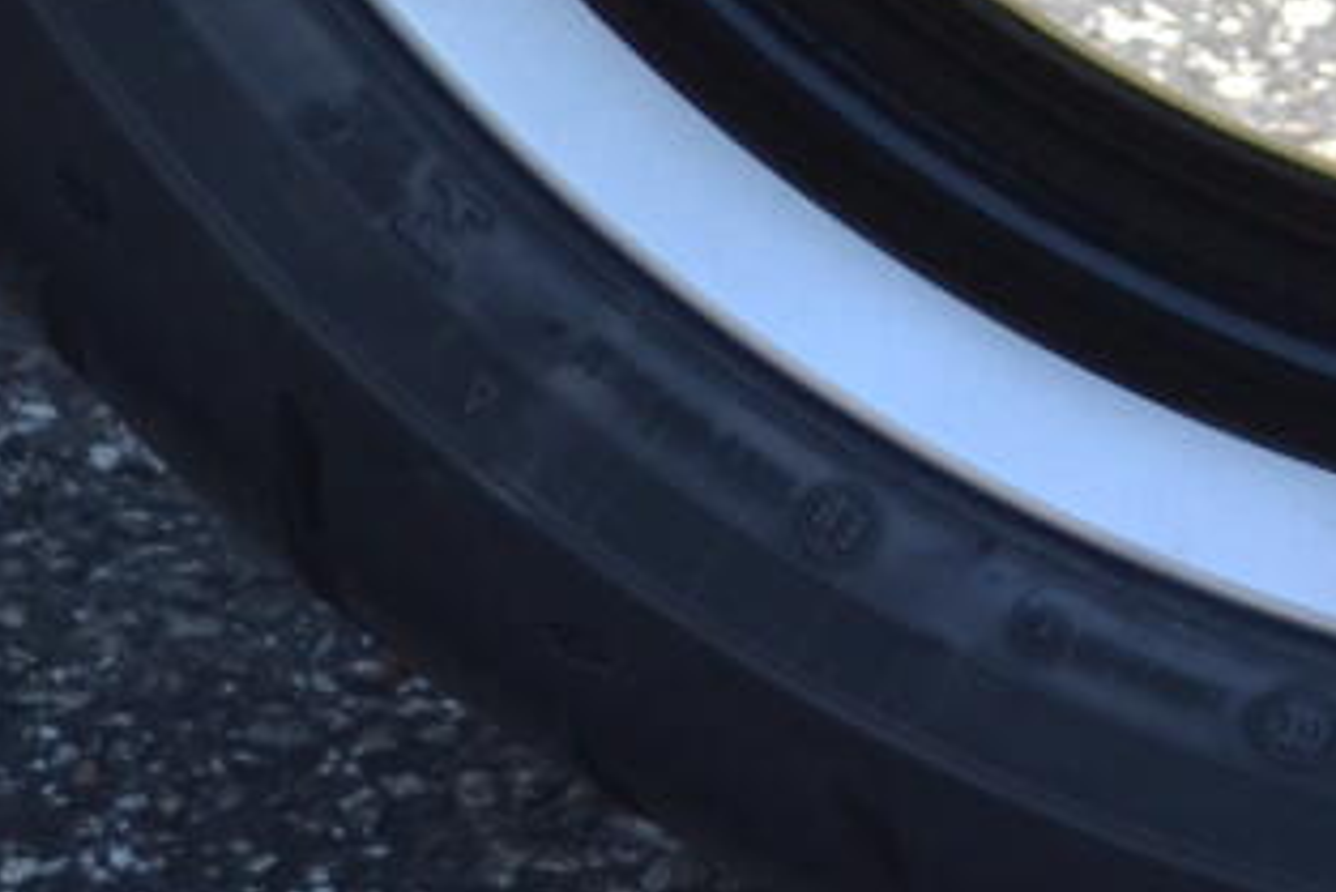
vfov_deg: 4.1
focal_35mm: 326
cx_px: 1968
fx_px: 12103
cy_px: -1586
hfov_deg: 6.2
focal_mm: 34
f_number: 5
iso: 100
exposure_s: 1/200
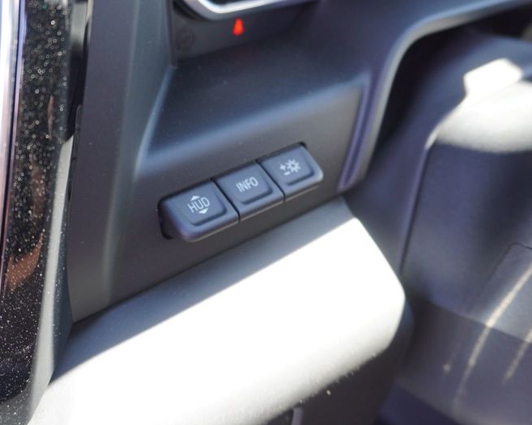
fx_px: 657
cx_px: 234
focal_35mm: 42
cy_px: 174
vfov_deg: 35.8
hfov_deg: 44.0
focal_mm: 19
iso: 250
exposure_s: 1/60
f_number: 4
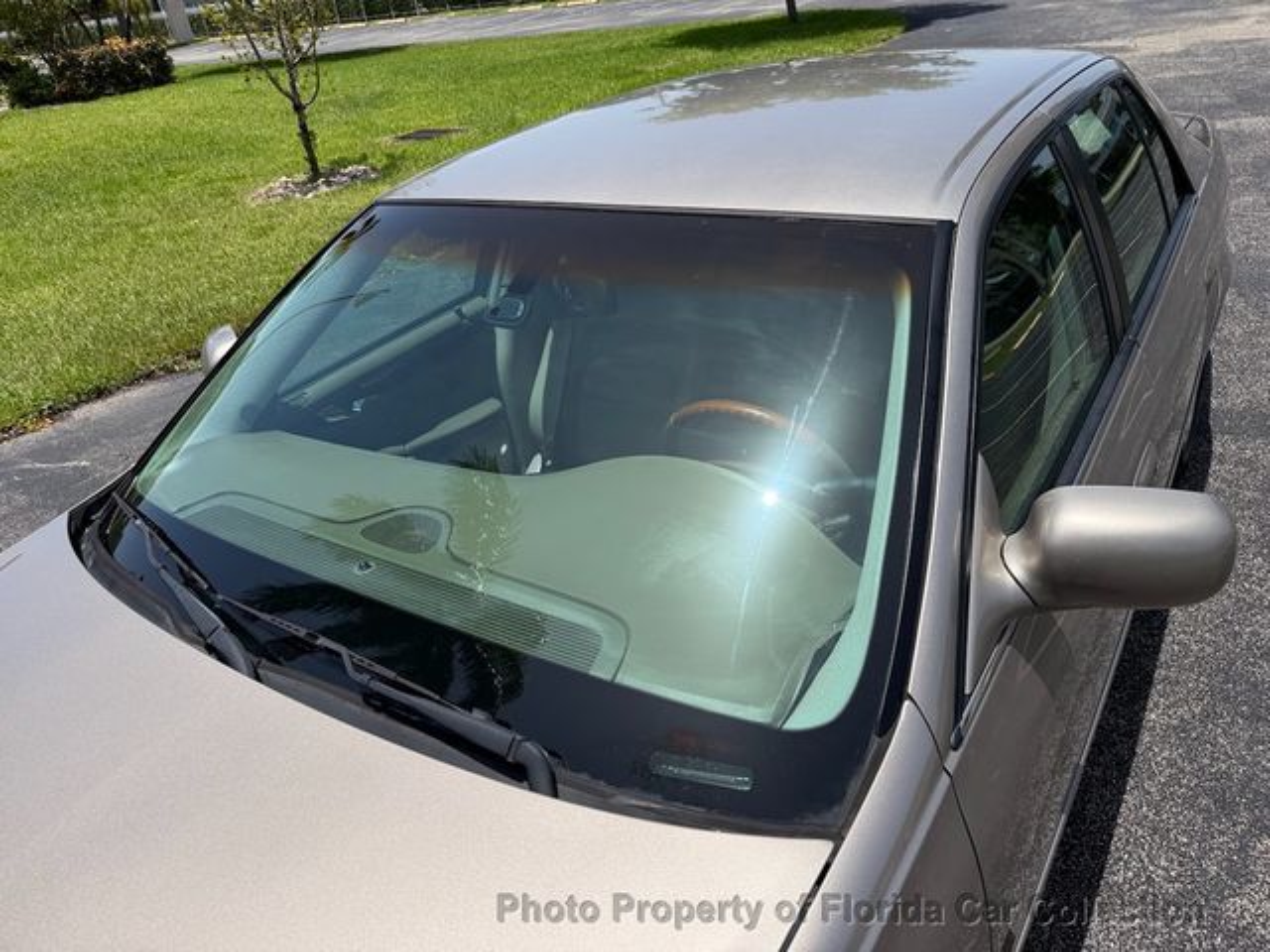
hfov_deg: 71.6
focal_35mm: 24
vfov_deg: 56.8
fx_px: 881
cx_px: 635
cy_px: 476
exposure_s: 1/6173
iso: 100
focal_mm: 6.76
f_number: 1.78
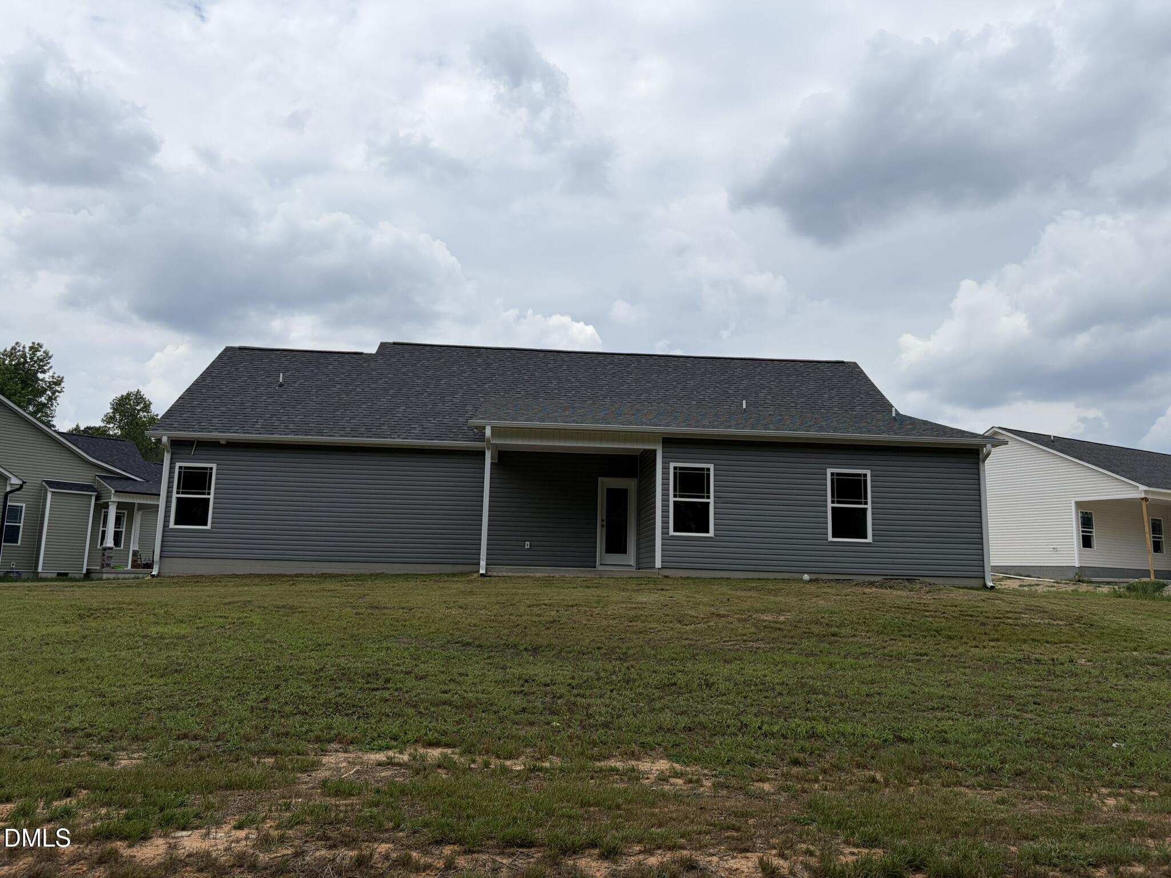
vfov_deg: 53.1
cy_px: 439
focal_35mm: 26
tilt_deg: +10.3
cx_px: 586
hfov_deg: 67.3
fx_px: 880
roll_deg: -0.6
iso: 50
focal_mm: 5.96
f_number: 1.6
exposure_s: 1/7813
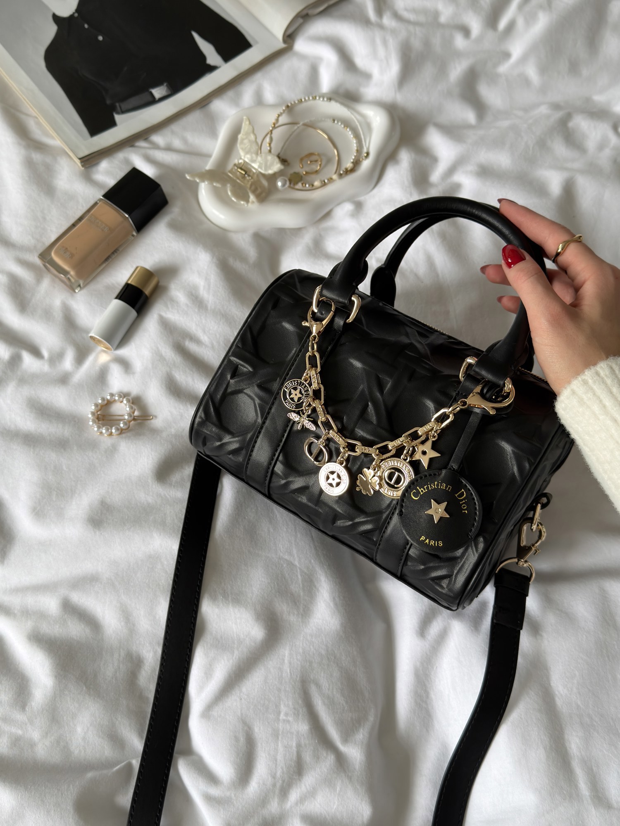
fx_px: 836
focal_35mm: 35
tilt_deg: -67.5
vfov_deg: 52.6
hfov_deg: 40.7
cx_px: 310
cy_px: 413
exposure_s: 1/121
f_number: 1.78
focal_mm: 6.76
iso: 80
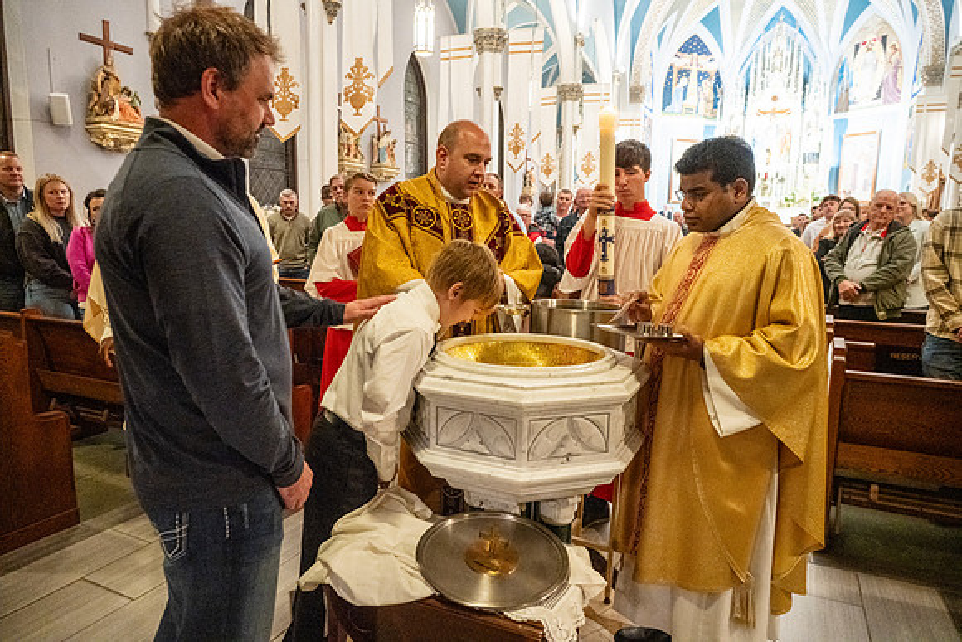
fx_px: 641
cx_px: 481
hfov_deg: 73.7
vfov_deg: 53.2
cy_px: 321
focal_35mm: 24
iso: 5000
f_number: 4.5
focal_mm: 24
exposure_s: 1/60
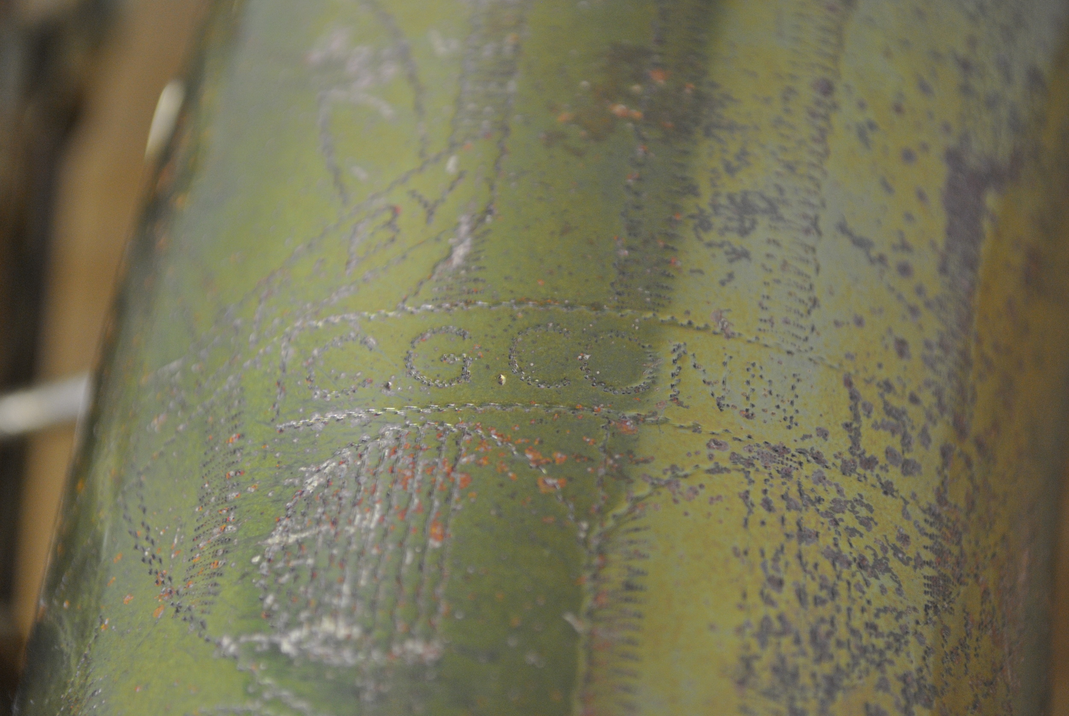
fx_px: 2453
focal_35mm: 82
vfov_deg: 16.6
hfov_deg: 24.6
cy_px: 358
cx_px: 534
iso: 400
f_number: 5.6
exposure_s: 1/60
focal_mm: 55
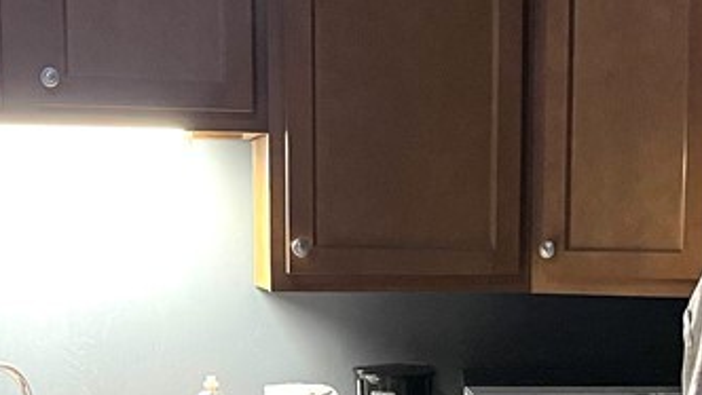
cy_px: 435
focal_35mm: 84
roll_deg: -0.4
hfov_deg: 25.1
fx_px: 1564
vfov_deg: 14.1
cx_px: 486
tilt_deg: -8.3
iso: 250
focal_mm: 5.1
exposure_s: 1/60
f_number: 1.6
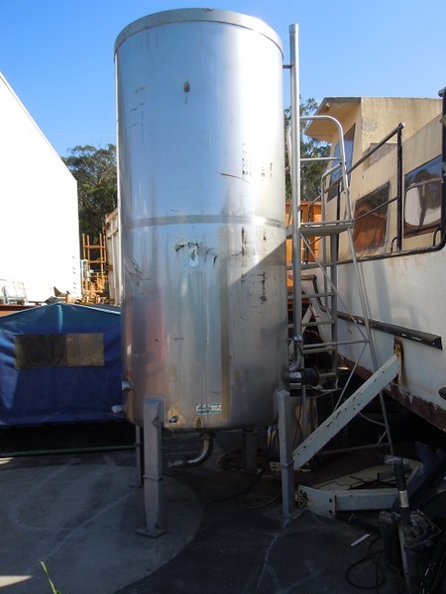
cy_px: 297
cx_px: 223
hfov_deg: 46.8
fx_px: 515
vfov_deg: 60.0
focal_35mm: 30
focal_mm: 5.4
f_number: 3.5
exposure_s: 1/640
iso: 100
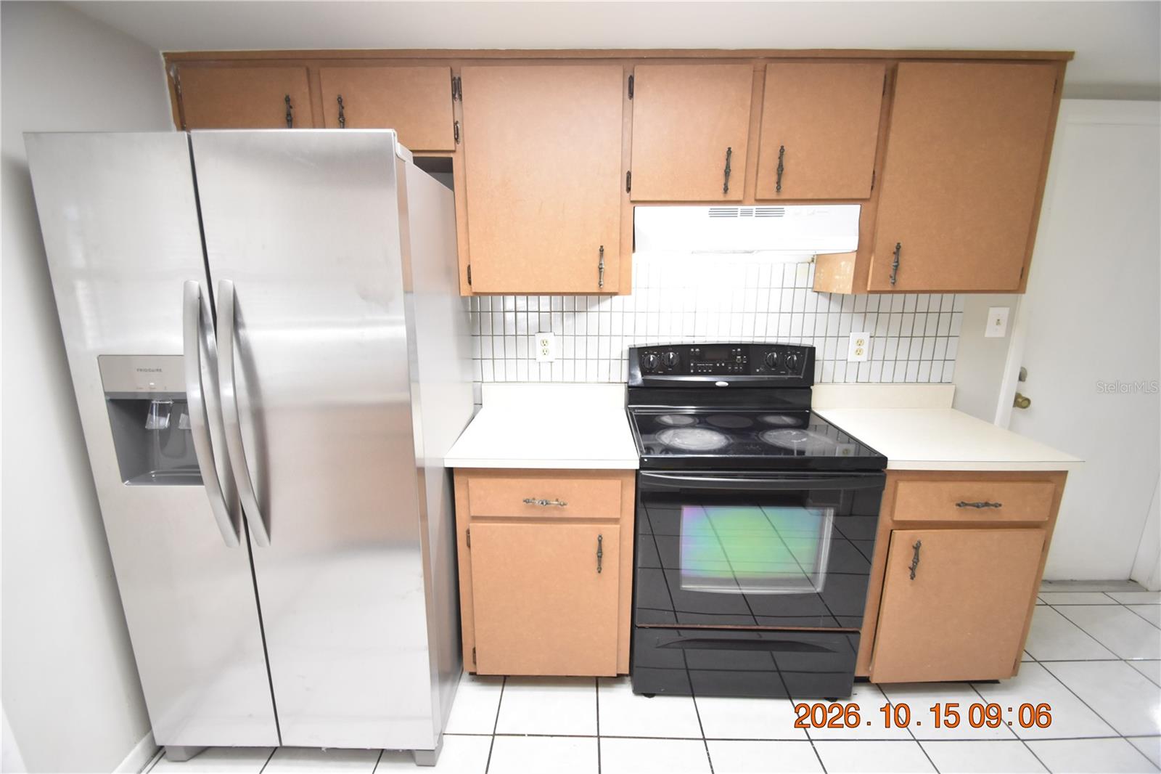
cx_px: 580
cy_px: 387
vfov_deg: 77.3
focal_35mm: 15
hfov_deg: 100.4
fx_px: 484
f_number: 3.5
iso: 1250
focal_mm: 10
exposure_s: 1/60
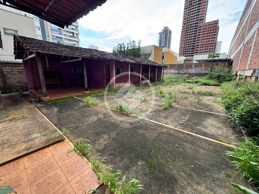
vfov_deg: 85.7
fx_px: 105
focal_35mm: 14
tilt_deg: -14.5
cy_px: 97
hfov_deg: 102.1
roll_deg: -1.1
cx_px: 130
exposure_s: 1/99
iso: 64
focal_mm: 2.22
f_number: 2.2
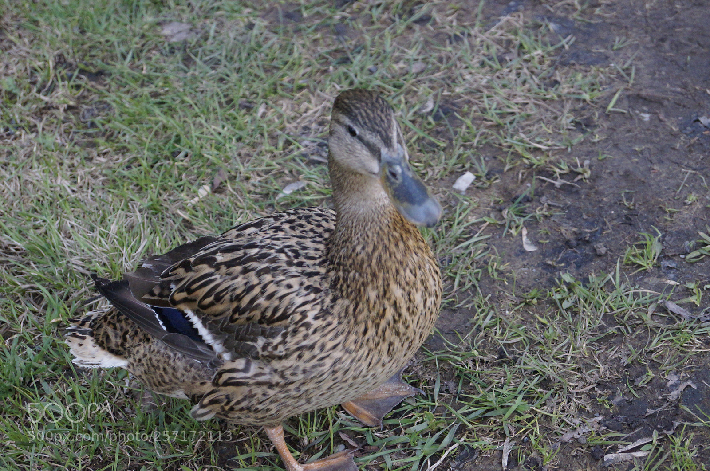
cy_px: 236
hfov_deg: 24.7
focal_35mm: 82
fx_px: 1625
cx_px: 355
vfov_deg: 16.5
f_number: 5.6
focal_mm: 55
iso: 3200
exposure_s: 1/320
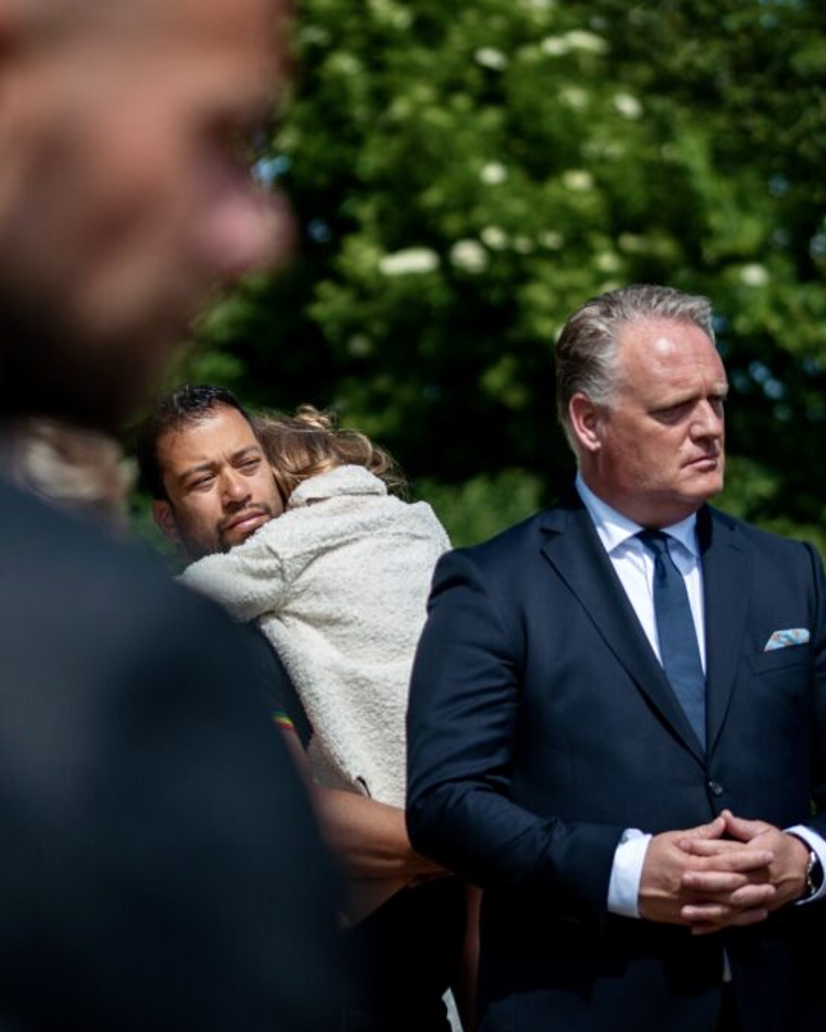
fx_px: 6835
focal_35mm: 224
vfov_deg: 8.6
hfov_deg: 6.9
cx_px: 316
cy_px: 514
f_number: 2.8
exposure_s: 1/4000
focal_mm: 105
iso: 200
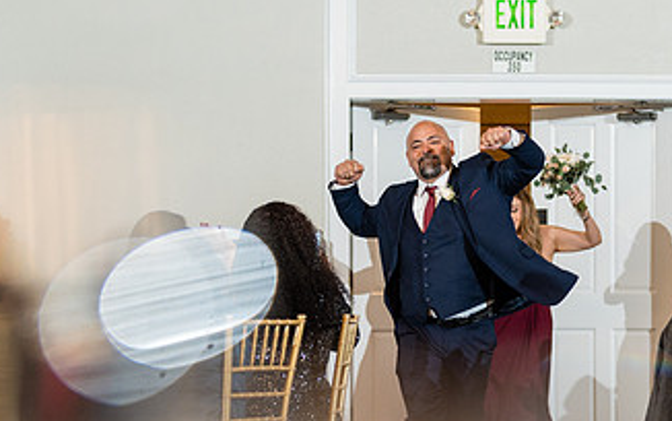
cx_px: 468
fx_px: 2492
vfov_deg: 9.6
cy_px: 397
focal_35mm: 136
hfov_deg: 15.3
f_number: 1.2
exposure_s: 1/250
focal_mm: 50
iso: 500
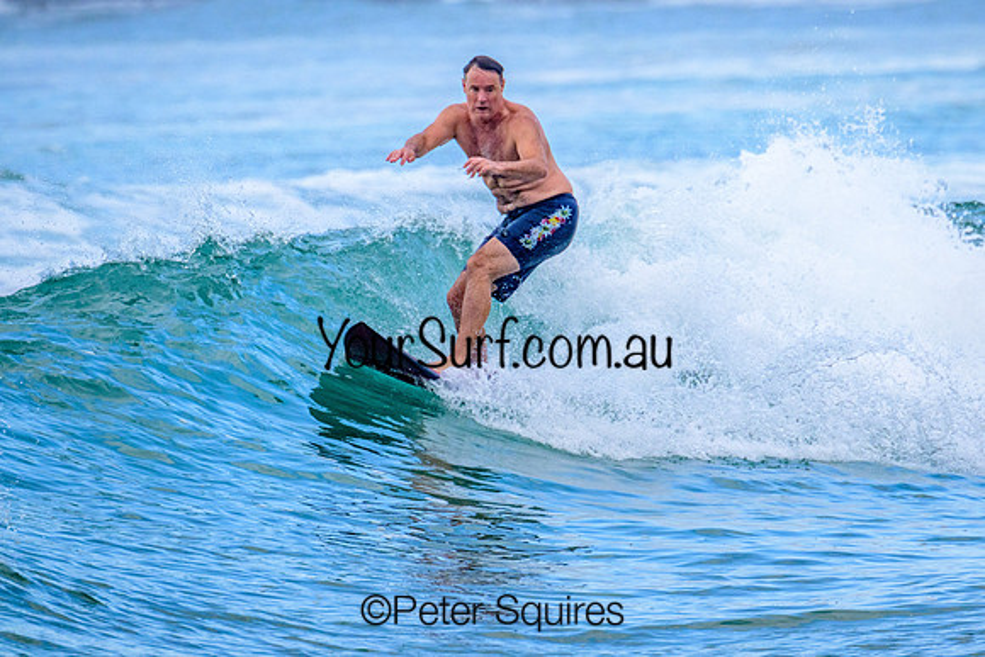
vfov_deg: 1.6
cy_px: 302
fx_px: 23655
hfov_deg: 2.4
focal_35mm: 864
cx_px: 532
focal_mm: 800
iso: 2200
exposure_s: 1/1250
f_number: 13
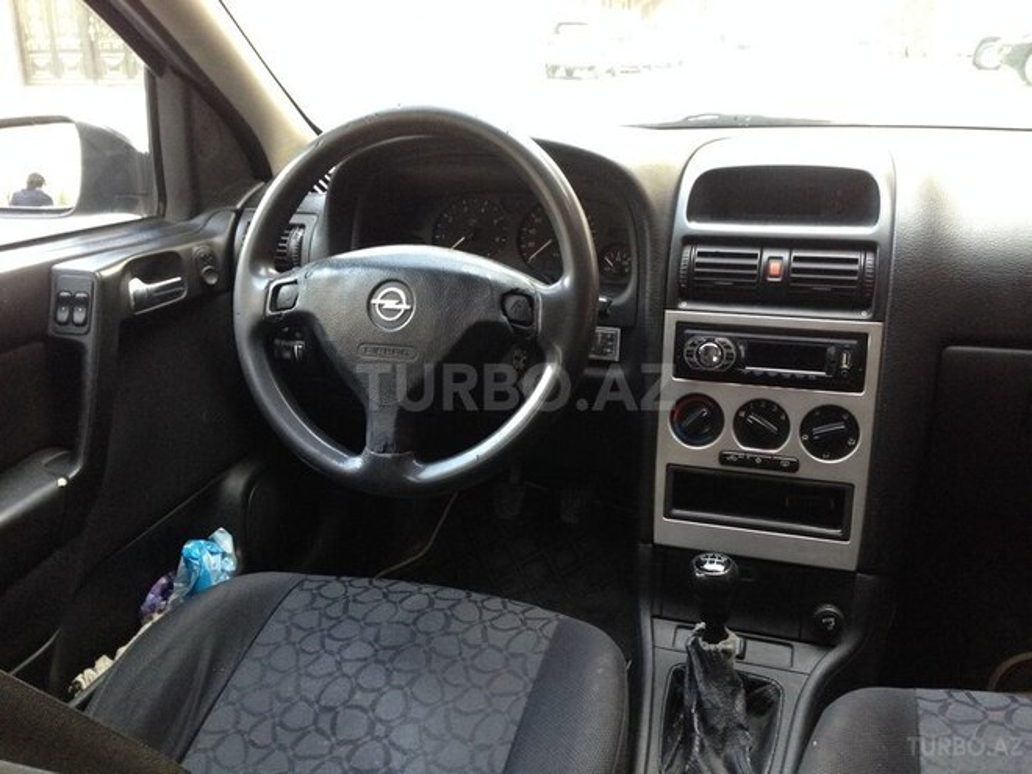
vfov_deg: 42.9
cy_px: 387
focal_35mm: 33
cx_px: 516
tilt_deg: -20.7
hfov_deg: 55.4
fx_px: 984
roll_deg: +0.8
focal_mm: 4.12
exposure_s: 1/20
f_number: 2.4
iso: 200
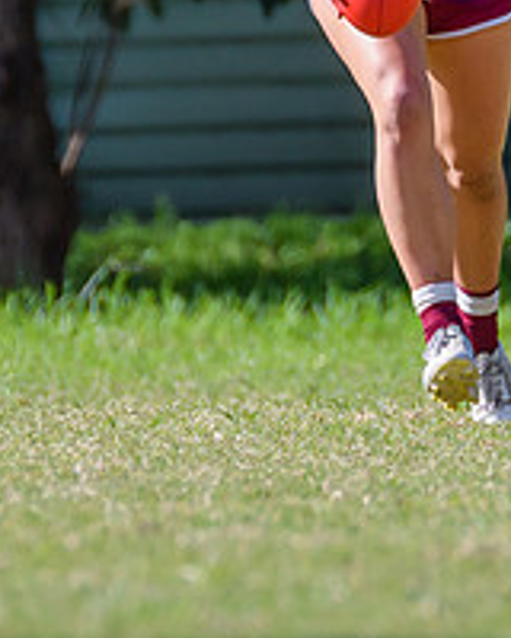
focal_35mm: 2149
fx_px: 40626
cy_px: 160
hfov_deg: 0.7
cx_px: 401
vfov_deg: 0.9
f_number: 7.1
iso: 800
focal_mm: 420
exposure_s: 1/1250
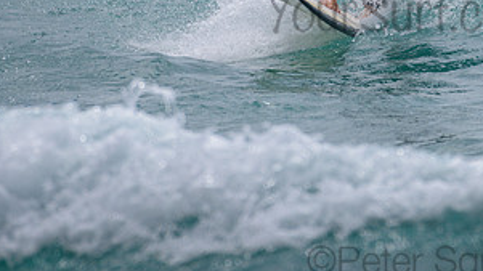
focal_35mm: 1238
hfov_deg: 1.7
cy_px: -57
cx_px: 327
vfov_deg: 1.0
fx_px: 15848
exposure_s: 1/2000
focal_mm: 500
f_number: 5.6
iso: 90
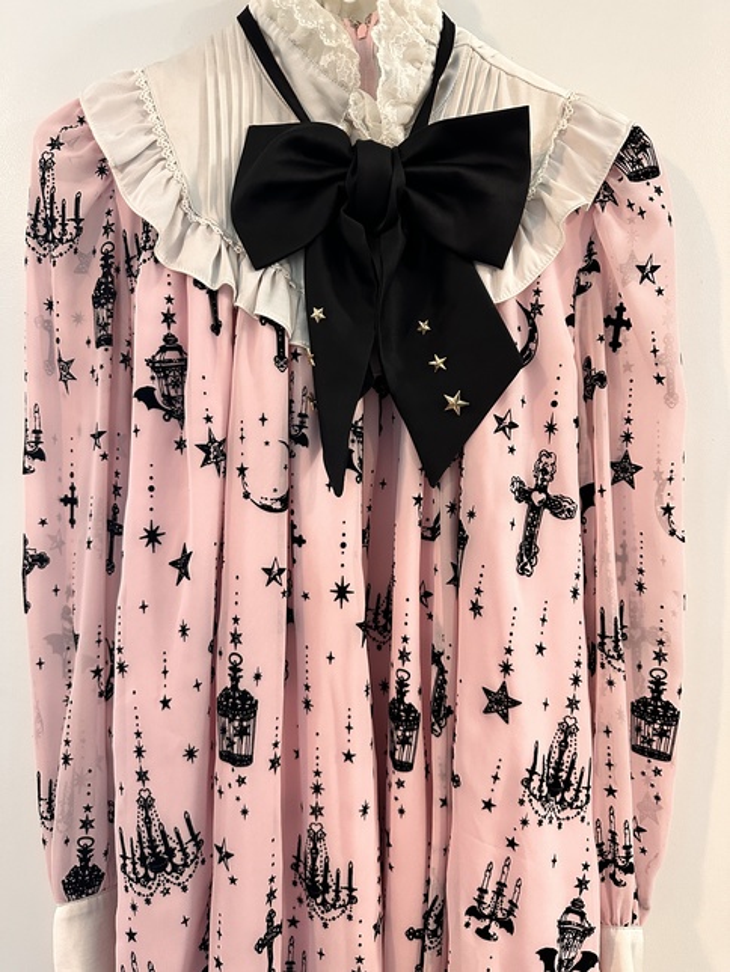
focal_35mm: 24
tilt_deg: -7.0
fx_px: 675
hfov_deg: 56.8
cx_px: 365
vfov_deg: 71.6
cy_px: 486
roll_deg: -1.2
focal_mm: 6.86
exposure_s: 1/60
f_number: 1.78
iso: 400
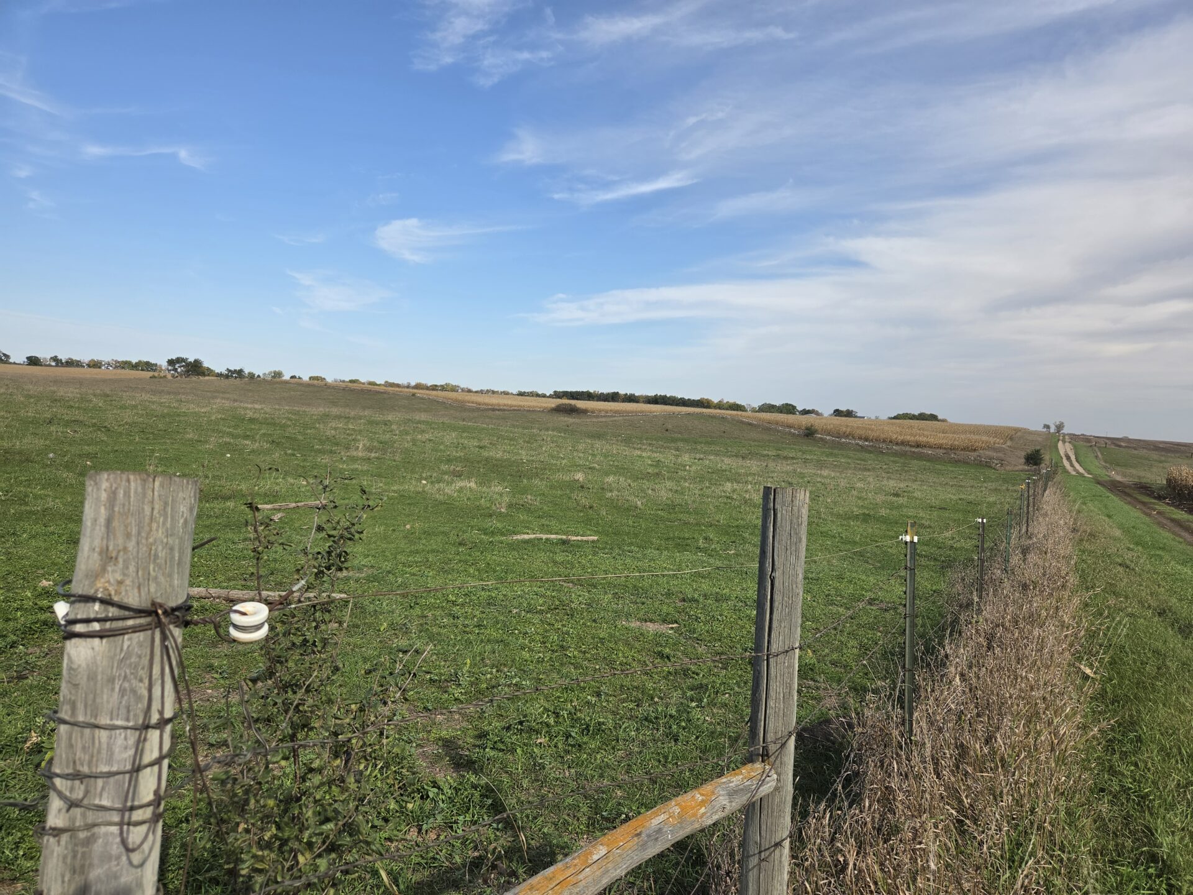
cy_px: 448
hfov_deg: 73.9
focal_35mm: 23
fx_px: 793
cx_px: 596
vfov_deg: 58.9
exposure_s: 1/4054
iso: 80
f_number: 1.8
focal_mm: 5.4
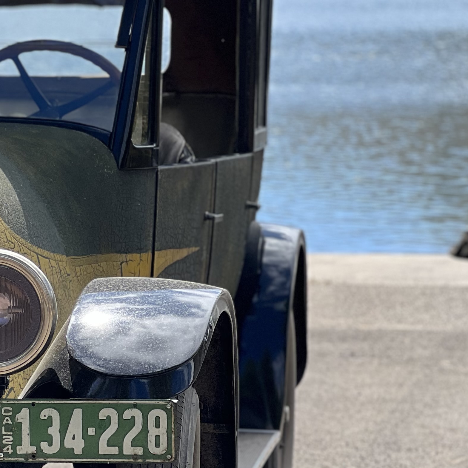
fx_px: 2677
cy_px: 326
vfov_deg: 10.0
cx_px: -96
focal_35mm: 175
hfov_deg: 9.8
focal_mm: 9
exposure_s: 1/336
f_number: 2.8
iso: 32
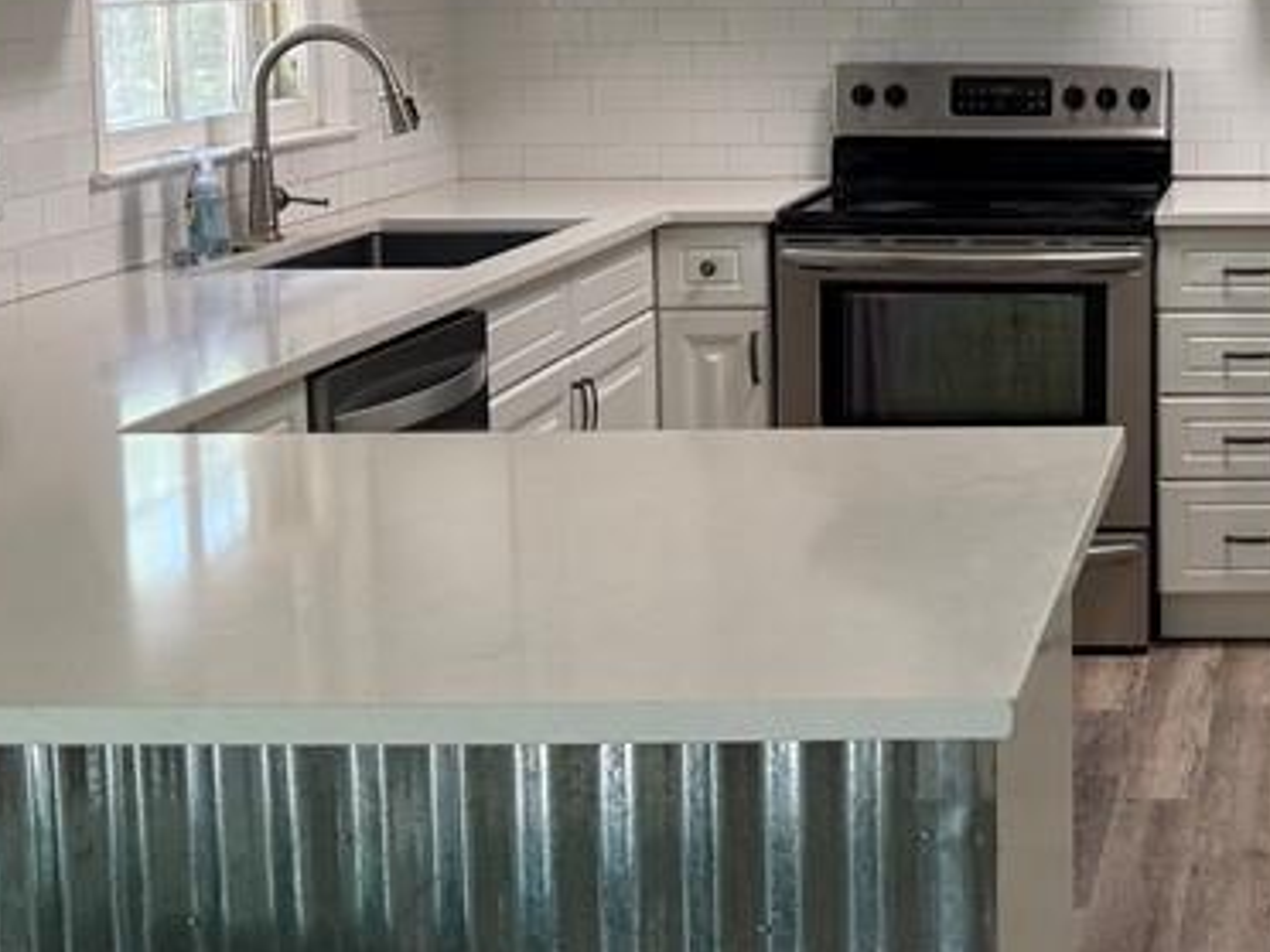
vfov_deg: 21.9
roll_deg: -0.5
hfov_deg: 27.7
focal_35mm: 66
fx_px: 2421
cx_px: 1263
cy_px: 171
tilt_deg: -4.4
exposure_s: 1/120
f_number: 1.78
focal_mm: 6.76
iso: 160
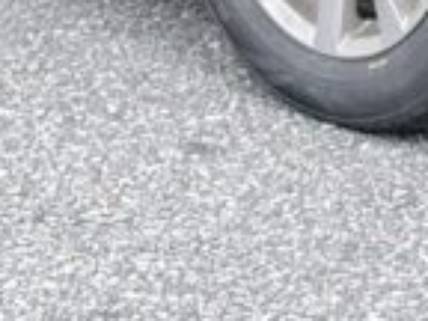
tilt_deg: -11.5
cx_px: 511
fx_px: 4562
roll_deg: +1.8
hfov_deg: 5.3
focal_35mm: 369
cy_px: -479
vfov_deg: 4.0
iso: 32
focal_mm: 5.96
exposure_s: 1/231
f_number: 1.6
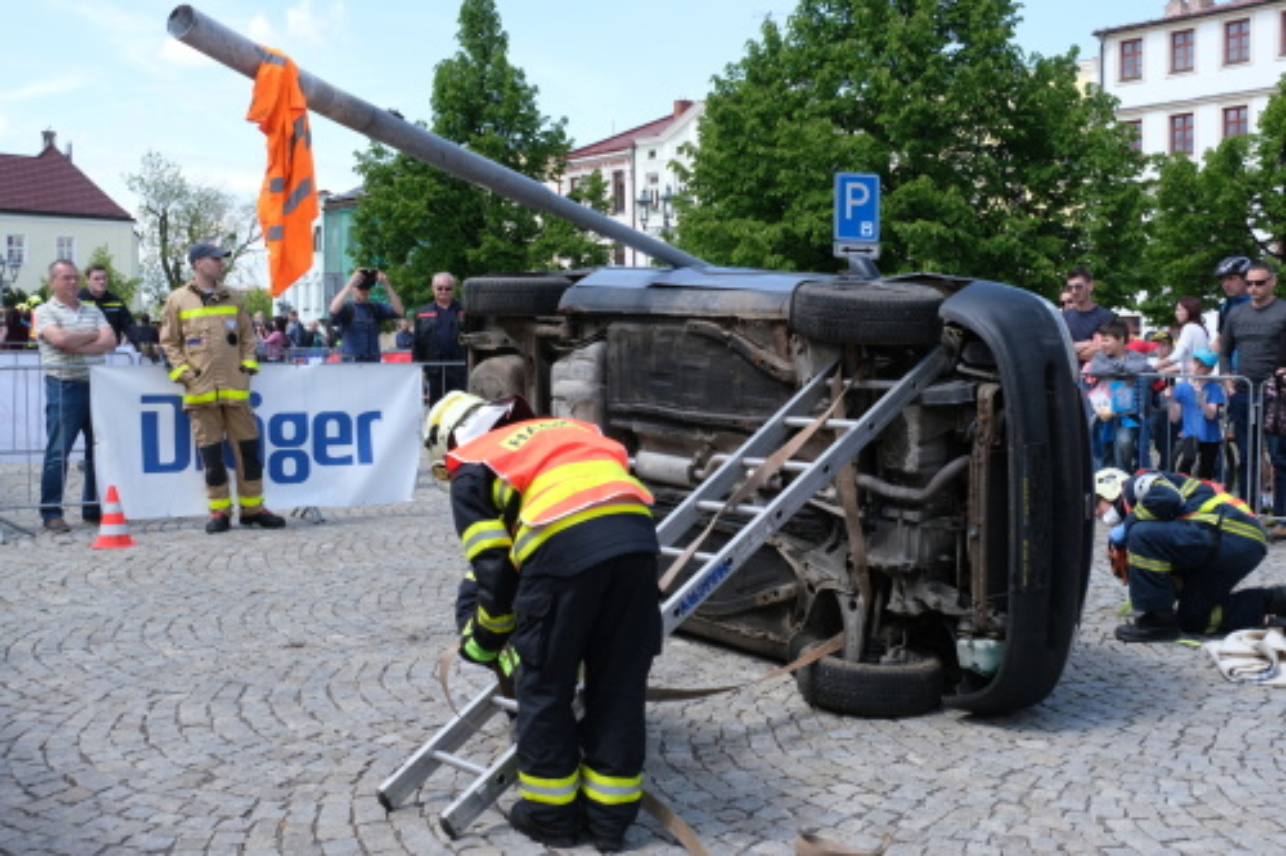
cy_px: 428
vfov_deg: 31.9
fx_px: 1500
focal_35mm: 42
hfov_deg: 46.4
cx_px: 643
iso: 400
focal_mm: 27.9
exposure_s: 1/150
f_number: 10
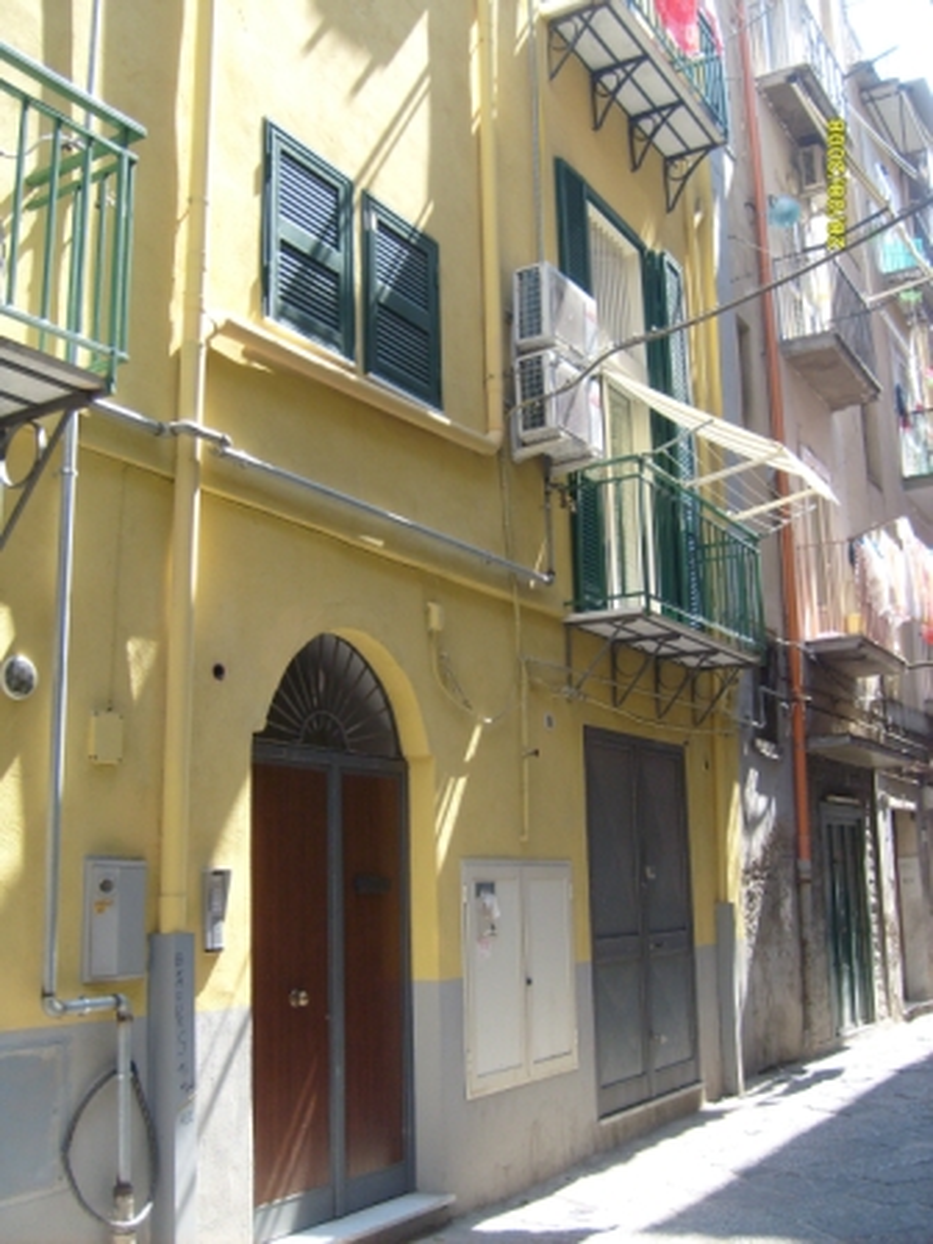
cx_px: 466
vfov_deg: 52.6
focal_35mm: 35
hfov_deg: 40.7
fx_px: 1258
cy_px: 622
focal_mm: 5.8
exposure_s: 1/180
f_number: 2.8
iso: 80
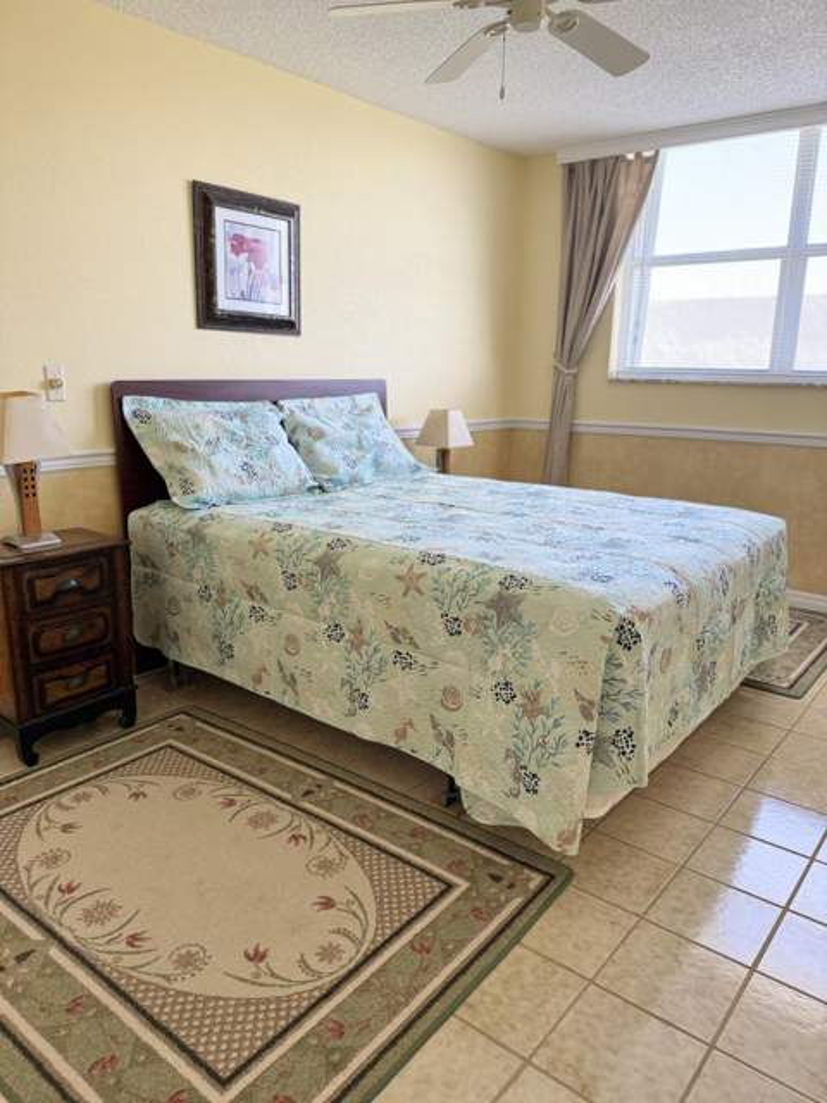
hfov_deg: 56.8
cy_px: 552
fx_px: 765
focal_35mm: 24
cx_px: 414
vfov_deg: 71.6
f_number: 1.78
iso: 100
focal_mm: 6.76
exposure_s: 1/121
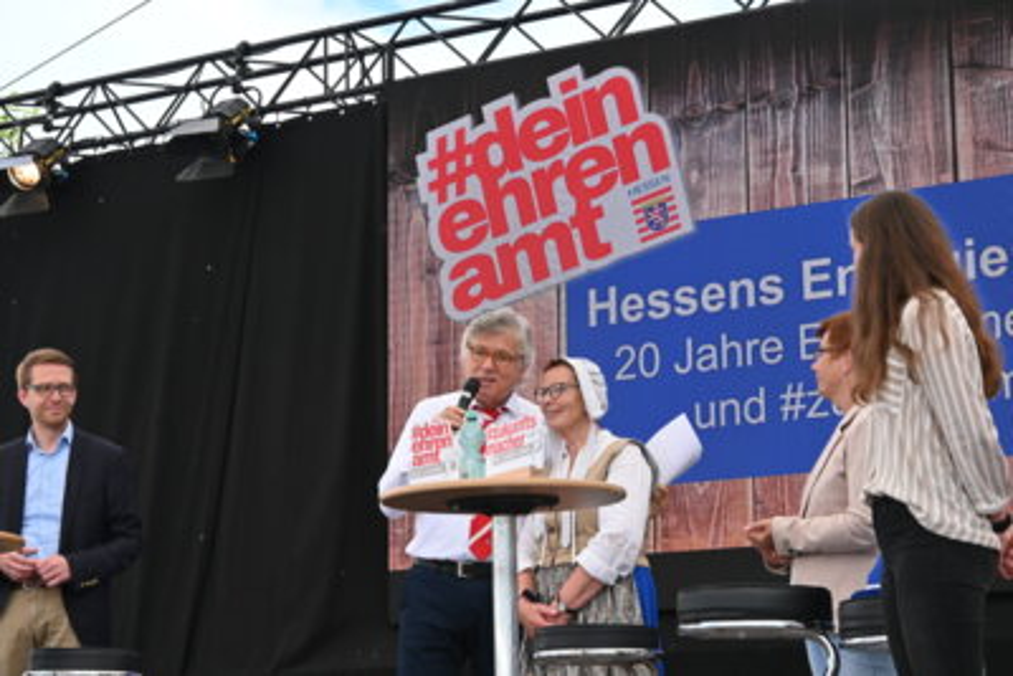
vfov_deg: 18.2
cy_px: 338
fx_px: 2111
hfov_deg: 27.0
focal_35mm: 75
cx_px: 506
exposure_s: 1/250
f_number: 10
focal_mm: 50
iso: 320
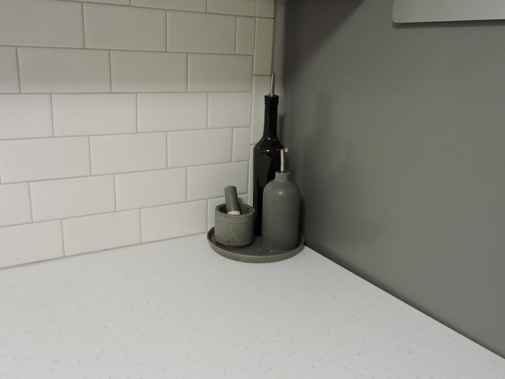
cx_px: 252
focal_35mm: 33
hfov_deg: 55.4
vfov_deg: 42.9
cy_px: 190
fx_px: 481
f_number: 3.6
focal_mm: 5.9
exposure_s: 1/20
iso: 400
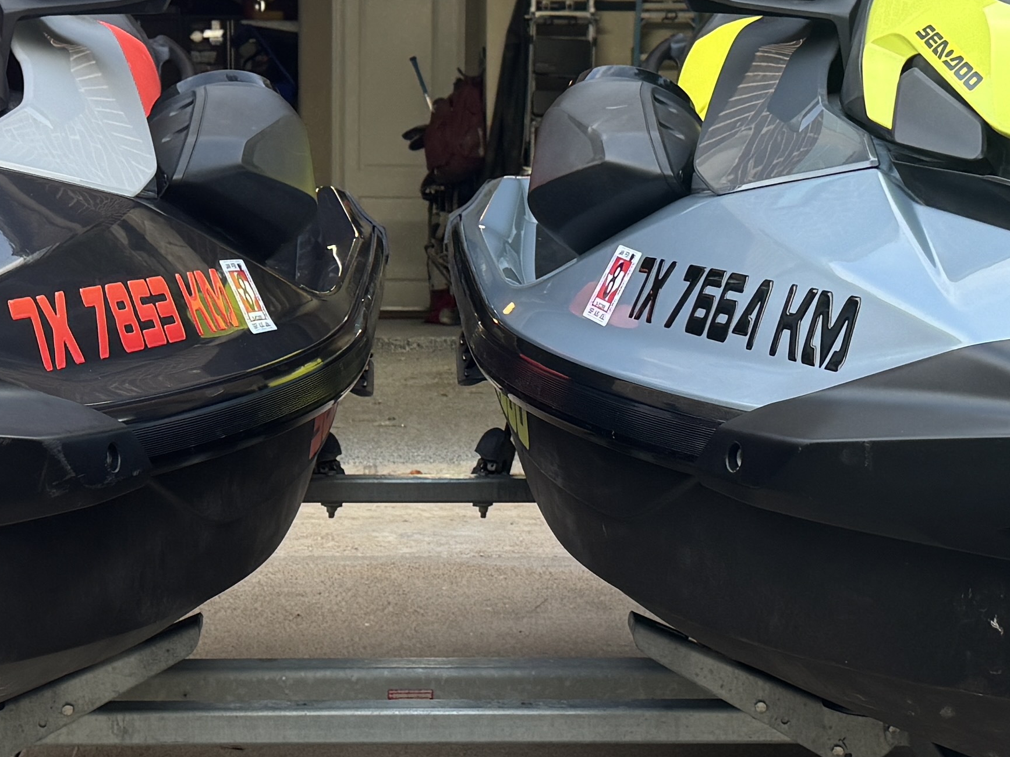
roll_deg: -0.2
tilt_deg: -3.8
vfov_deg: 18.7
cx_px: 452
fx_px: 2305
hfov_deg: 24.7
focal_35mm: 79
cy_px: 329
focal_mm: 6.76
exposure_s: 1/121
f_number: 1.78
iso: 125
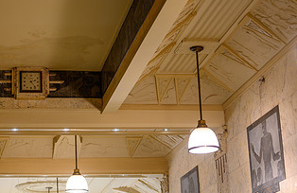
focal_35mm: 93
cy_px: 89
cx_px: 39
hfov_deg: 21.7
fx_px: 761
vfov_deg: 14.4
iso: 64
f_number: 2
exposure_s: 1/13
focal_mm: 50
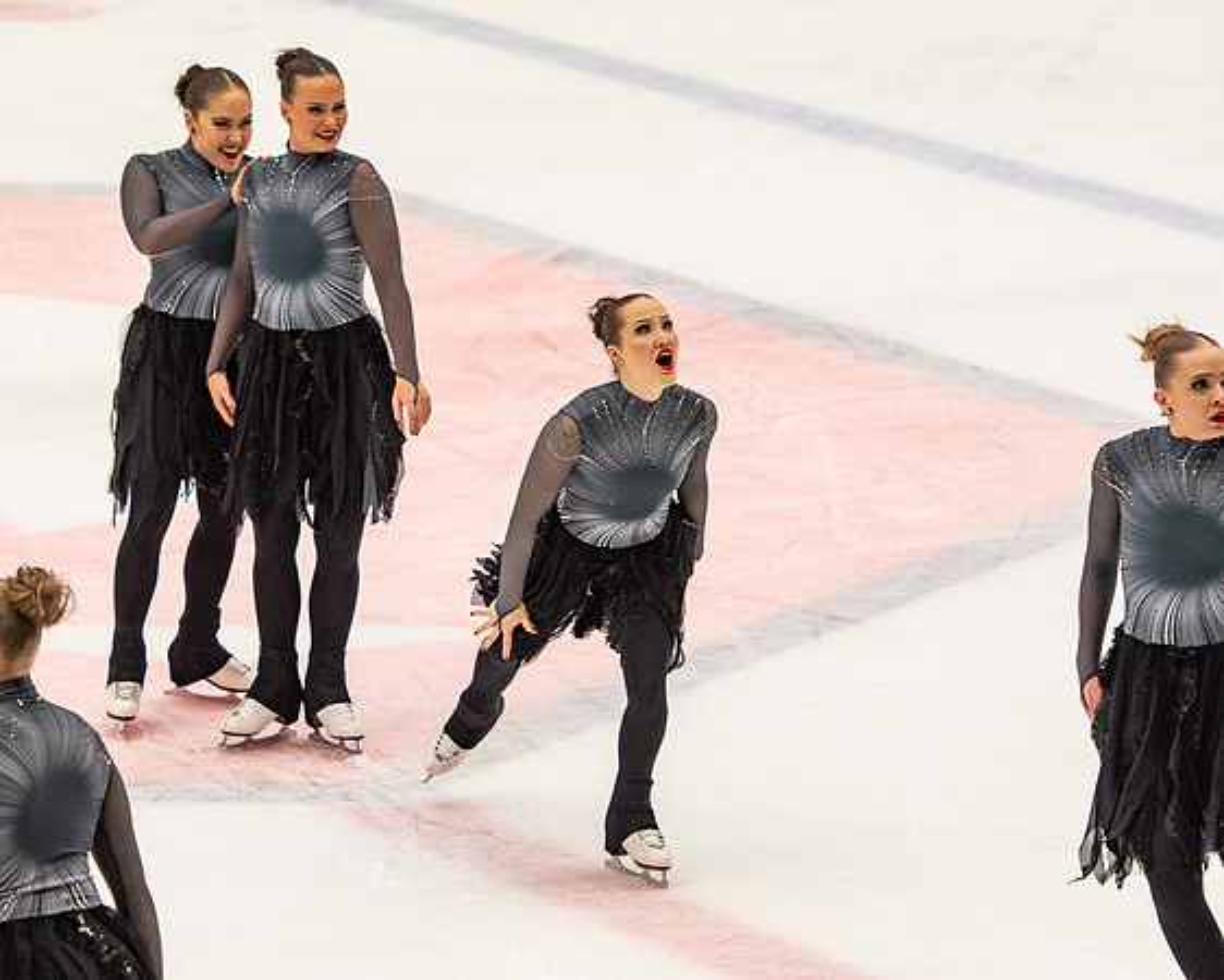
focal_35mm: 237
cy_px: 416
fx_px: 8599
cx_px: 378
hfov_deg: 8.1
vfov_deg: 6.5
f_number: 4
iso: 900
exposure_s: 1/500
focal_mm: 122
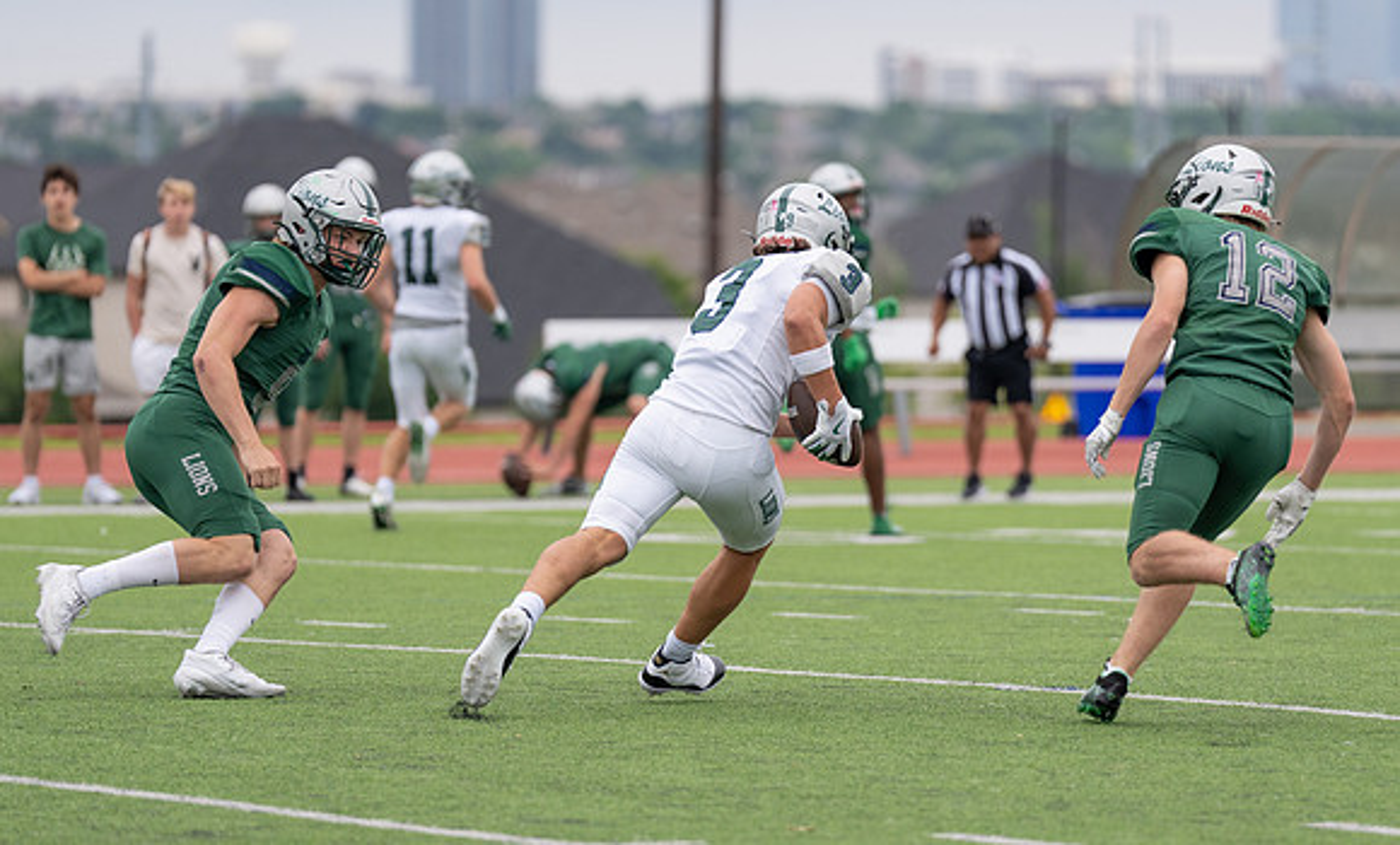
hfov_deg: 7.4
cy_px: 358
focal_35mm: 288
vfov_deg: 4.4
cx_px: 772
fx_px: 10879
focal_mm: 200
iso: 250
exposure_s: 1/1250
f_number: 2.8
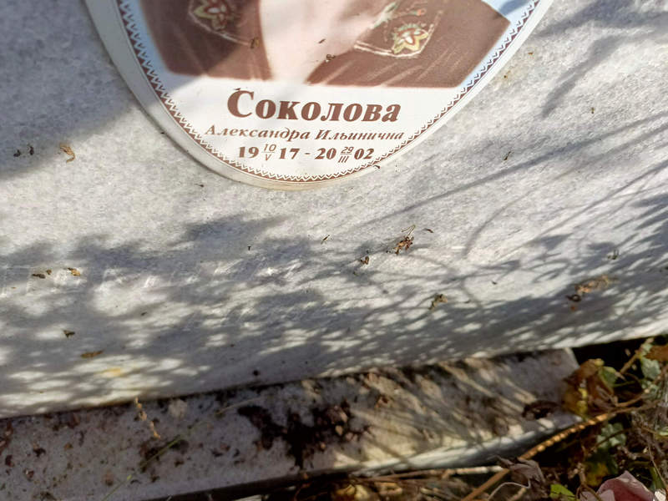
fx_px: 482
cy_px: 250
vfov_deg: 54.9
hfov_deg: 69.4
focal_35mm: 25
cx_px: 334
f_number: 1.69
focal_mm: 4.76
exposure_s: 1/809
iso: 115
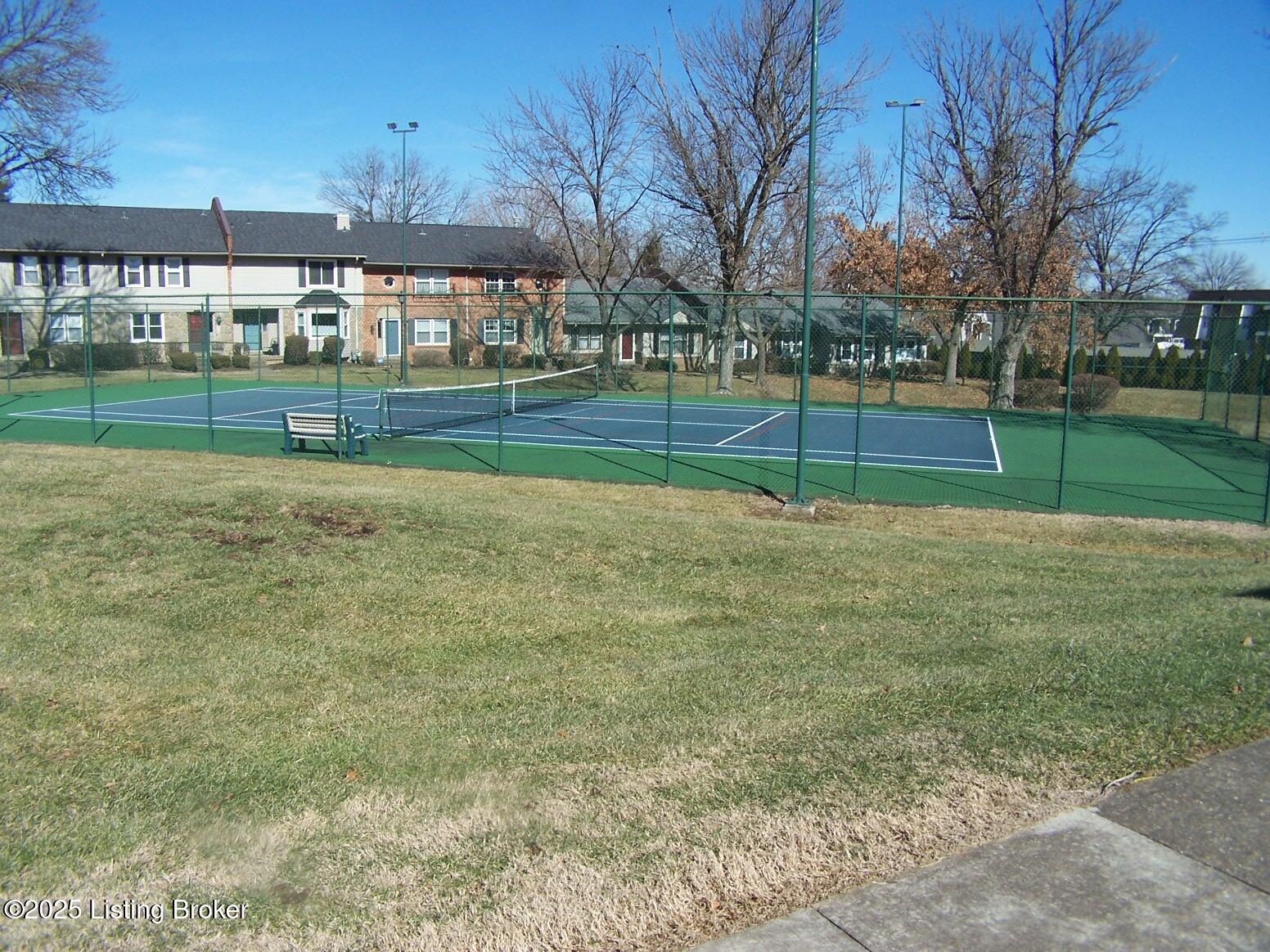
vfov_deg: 37.7
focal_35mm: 38
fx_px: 1394
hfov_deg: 49.0
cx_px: 635
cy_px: 476
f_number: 4
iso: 80
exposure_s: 1/750
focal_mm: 6.3
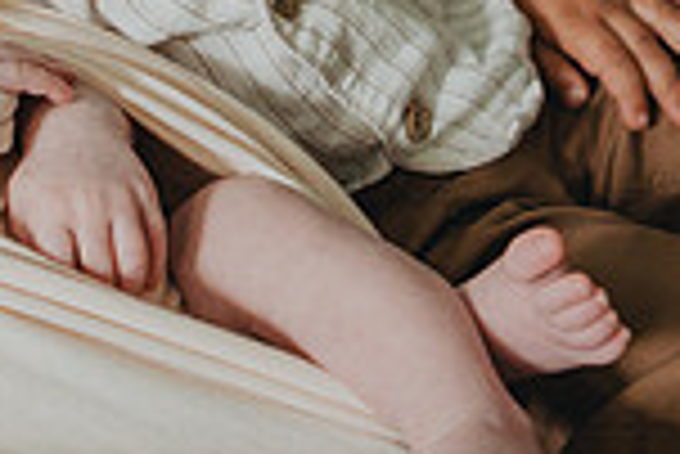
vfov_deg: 12.6
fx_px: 2004
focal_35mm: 106
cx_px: -95
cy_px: -124
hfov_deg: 18.4
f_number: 3.5
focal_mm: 26
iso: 3200
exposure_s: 1/160
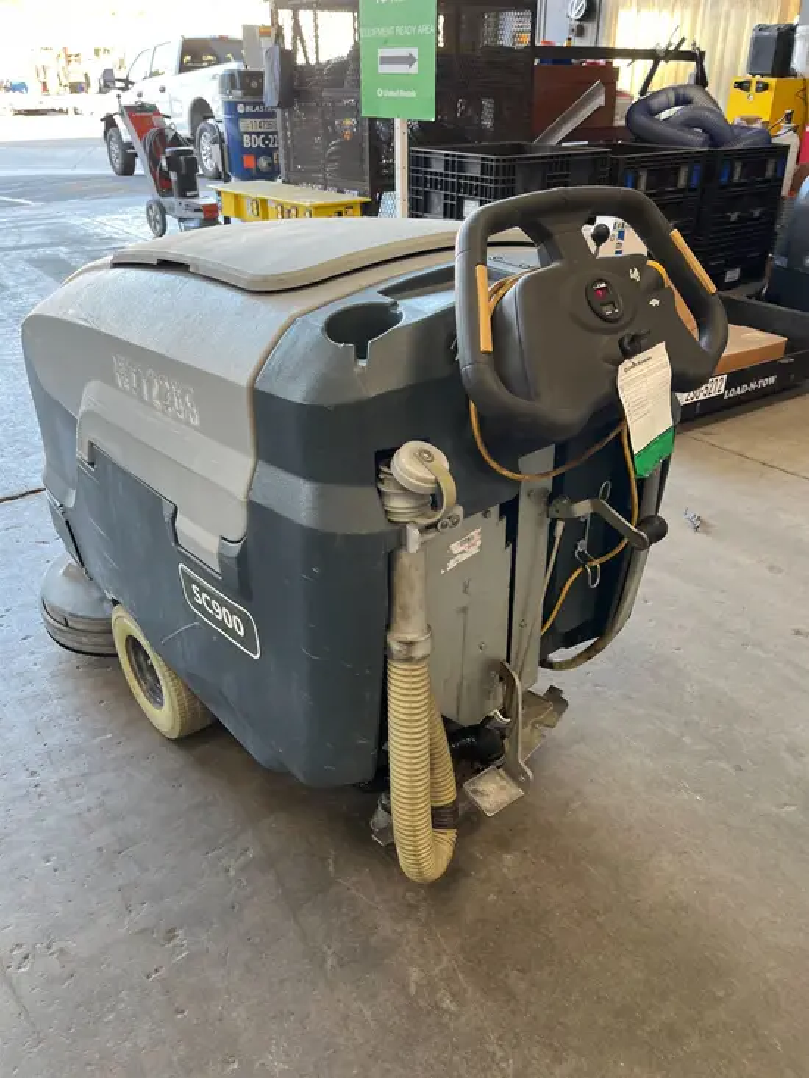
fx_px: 810
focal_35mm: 26
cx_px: 404
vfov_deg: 67.3
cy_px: 539
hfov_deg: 53.1
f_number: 1.6
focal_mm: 5.1
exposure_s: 1/122
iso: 125
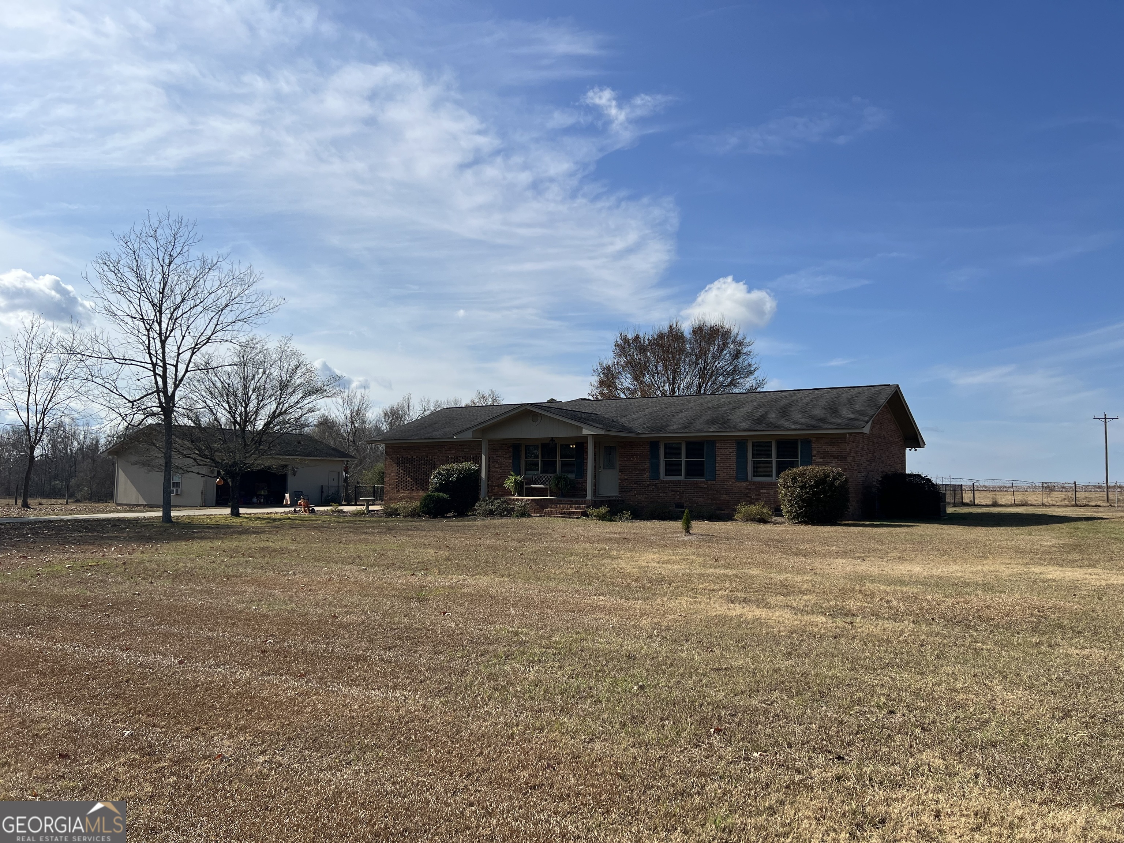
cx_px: 562
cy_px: 422
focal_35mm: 26
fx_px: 844
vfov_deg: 53.1
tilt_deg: +3.6
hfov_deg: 67.3
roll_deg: -0.9
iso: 50
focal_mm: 5.7
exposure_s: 1/7463
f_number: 1.5
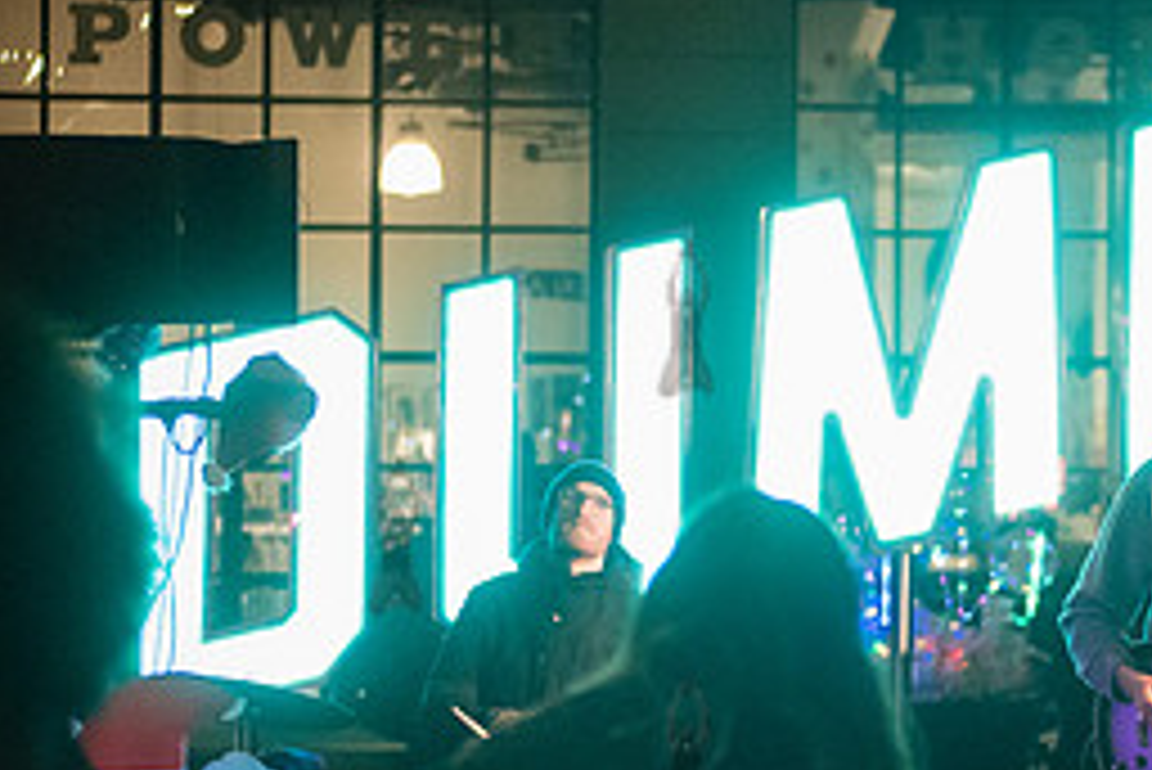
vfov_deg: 7.6
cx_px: 1264
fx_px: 5795
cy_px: 534
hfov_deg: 11.2
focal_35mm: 181
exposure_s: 1/400
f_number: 3.2
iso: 8000
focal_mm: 80
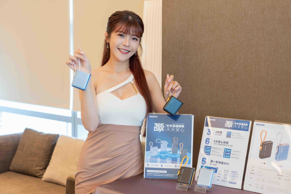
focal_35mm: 55
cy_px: 97
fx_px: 445
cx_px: 146
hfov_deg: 36.2
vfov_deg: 24.6
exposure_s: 1/60
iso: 1000
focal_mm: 55
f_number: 4
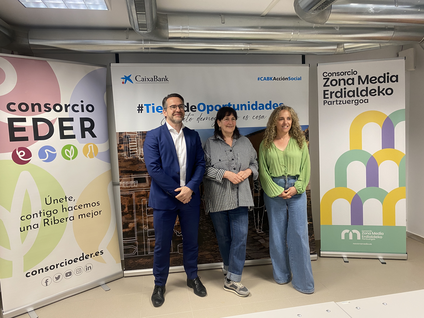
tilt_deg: -5.2
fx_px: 318
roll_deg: +1.6
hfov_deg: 67.3
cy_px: 159
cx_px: 212
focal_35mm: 26
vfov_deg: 53.1
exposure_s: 1/50
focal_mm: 4.25
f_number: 1.8
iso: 100
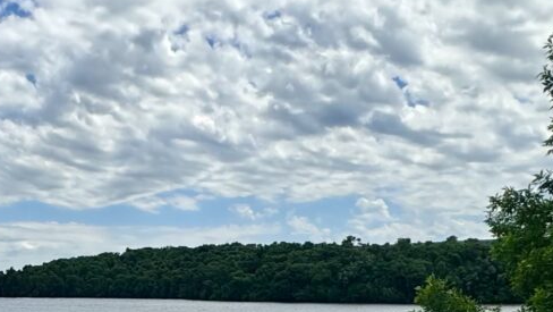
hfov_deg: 31.9
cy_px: 370
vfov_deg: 19.0
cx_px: -15
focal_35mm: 60
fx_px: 880
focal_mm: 2.22
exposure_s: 1/3106
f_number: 2.2
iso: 50
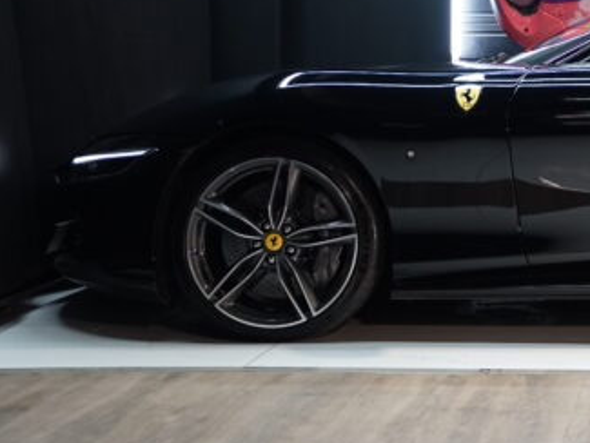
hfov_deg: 23.5
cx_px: 693
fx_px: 1302
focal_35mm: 76
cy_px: 60
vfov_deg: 19.0
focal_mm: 33.6
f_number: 2.8
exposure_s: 1/80
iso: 1250
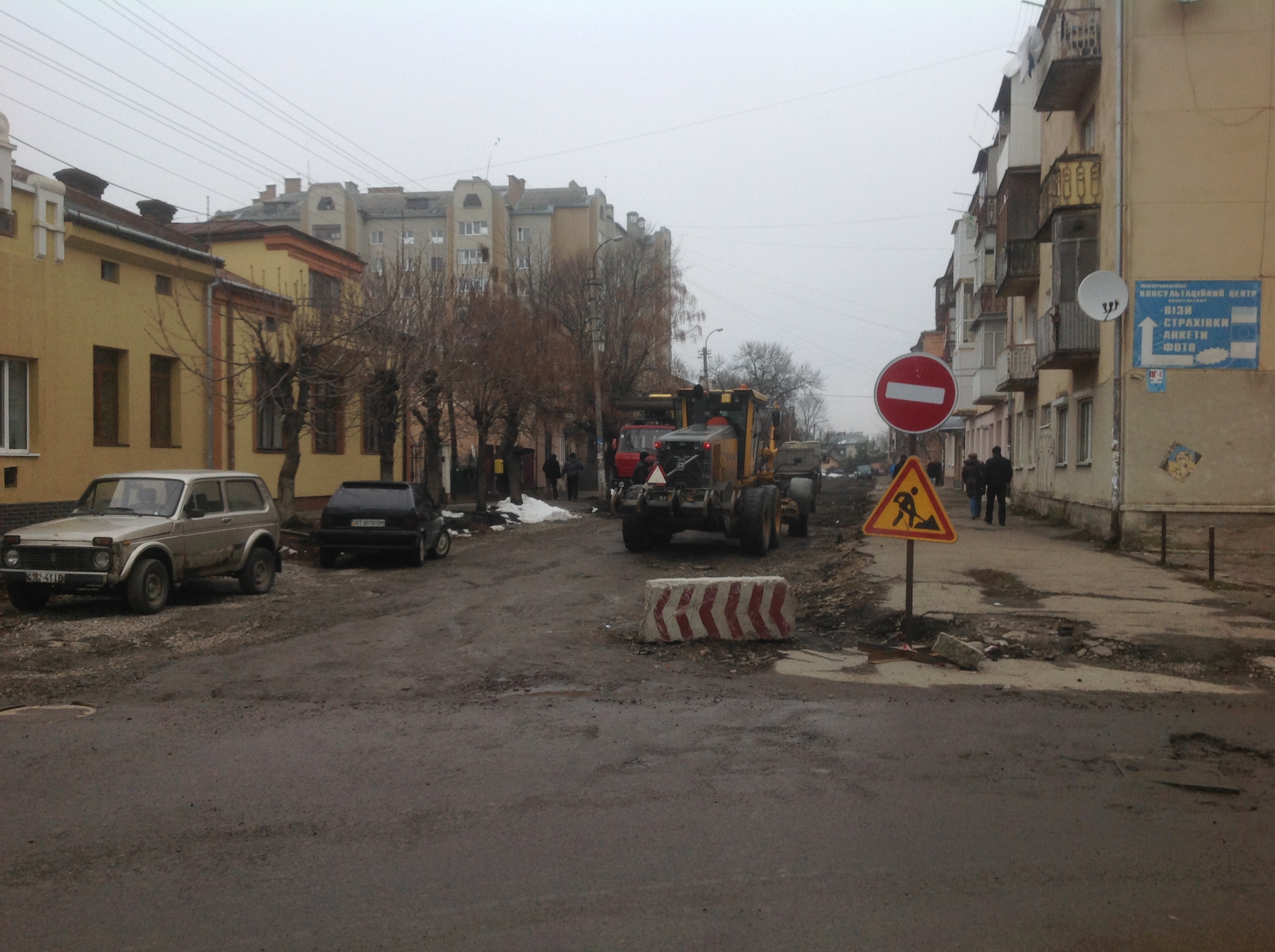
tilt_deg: -2.0
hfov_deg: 52.7
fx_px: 1287
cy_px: 476
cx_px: 638
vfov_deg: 40.6
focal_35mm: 35
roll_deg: -0.3
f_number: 2.4
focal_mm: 4.28
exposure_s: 1/315
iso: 50
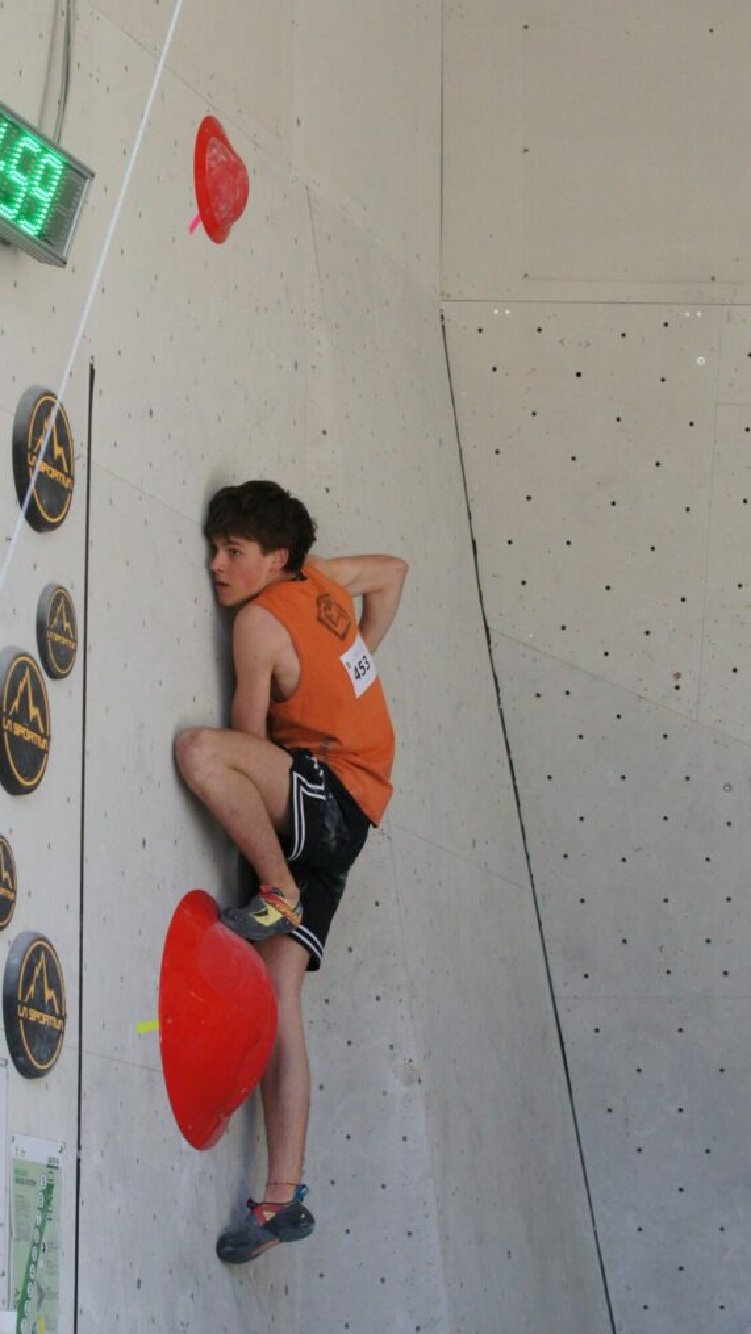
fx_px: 4762
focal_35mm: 135
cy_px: 672
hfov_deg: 9.0
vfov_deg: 16.0
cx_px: 335
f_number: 4
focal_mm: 85
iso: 1600
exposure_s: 1/2000
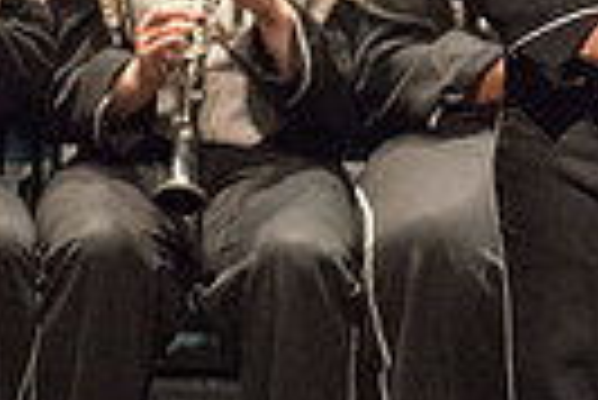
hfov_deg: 1.6
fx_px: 21684
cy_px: -79
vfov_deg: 1.1
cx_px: 1151
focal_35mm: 1304
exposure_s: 1/500
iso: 4000
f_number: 2.8
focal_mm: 300
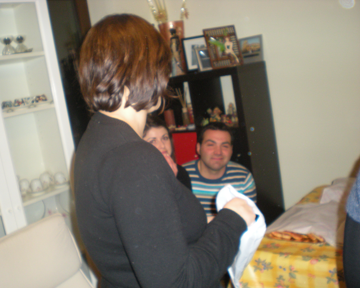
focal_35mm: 40
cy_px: 145
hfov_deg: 45.8
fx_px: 426
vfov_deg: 37.3
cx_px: 167
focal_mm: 6.3
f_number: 3.1
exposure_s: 1/60
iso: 238
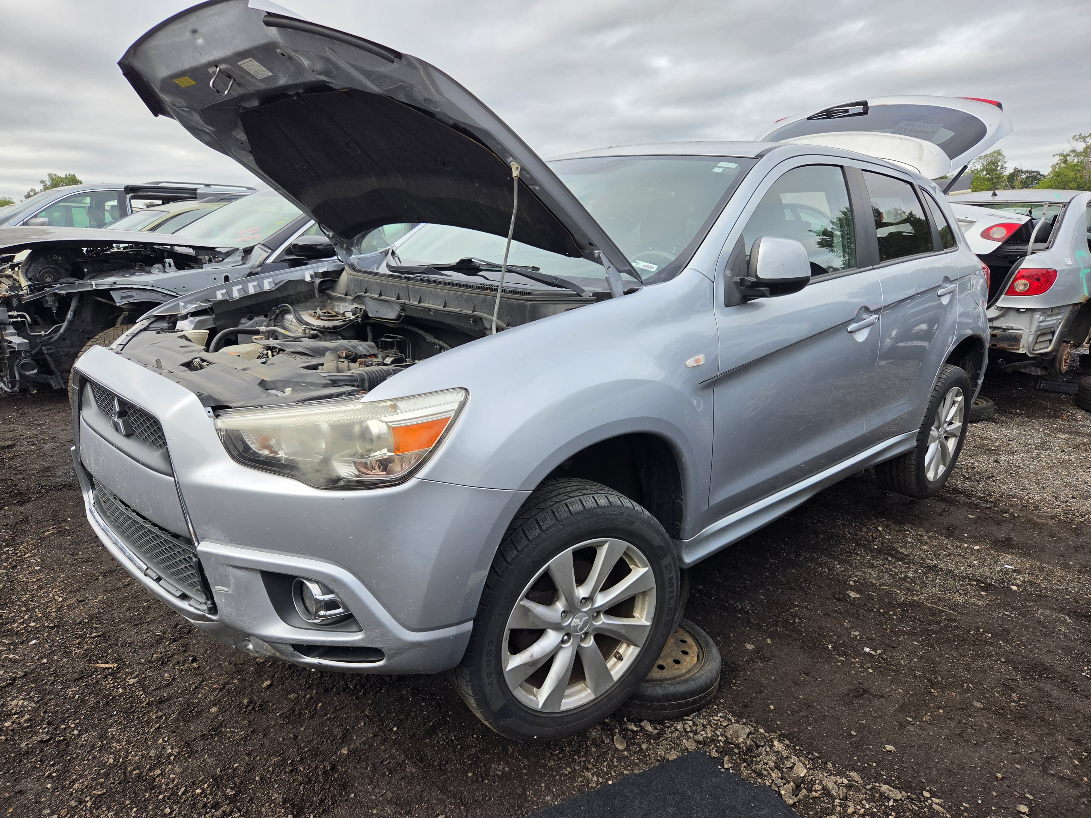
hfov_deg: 73.9
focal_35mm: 23
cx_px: 546
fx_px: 725
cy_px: 409
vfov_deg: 58.9
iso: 80
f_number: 1.8
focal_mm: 5.4
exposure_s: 1/1255
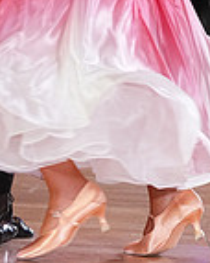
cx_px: 29
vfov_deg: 4.7
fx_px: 3208
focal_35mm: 412
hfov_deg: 3.7
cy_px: -206
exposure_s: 1/250
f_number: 4
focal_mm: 108
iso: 2500
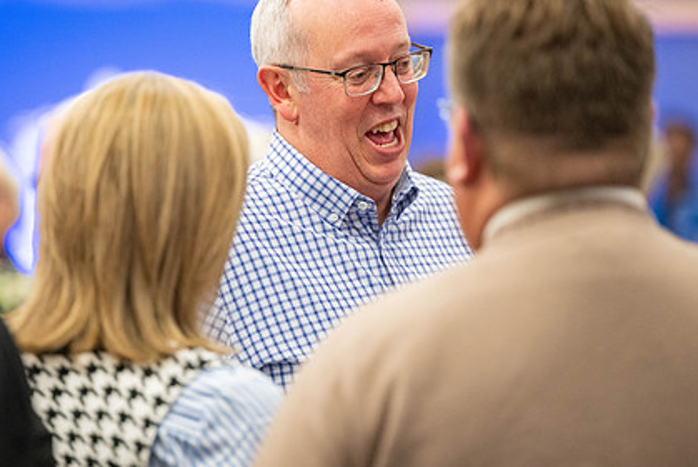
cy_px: 201
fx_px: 4831
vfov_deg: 5.5
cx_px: 295
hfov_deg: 8.3
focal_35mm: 249
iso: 2000
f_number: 2.8
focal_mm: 180
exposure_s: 1/200
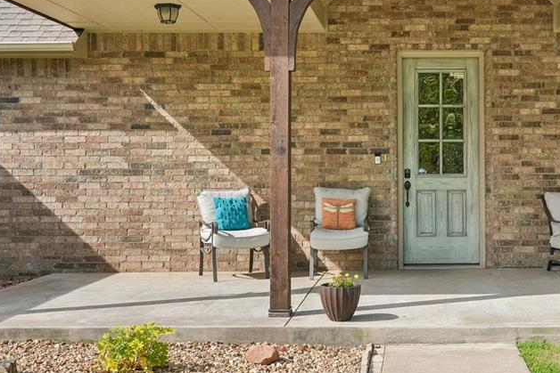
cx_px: 439
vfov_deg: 23.8
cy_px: 176
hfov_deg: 34.1
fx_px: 887
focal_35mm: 57
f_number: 8
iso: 100
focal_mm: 35
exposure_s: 1/100
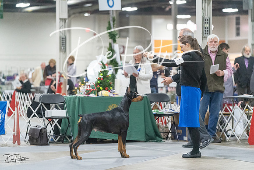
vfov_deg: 9.3
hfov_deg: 14.0
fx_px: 1037
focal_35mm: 147
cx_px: 127
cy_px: 85
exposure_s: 1/400
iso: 12800
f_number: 3.2
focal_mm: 147
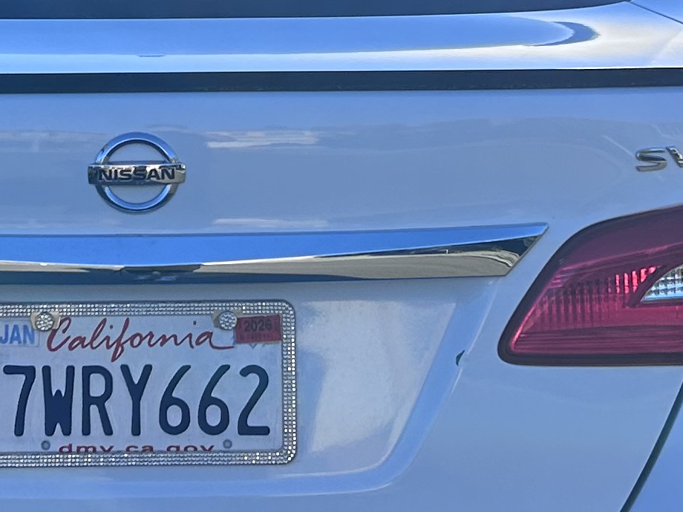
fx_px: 2249
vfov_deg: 12.9
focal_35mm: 114
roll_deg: +1.0
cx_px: 194
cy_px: 30
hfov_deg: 17.2
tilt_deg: -6.6
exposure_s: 1/3077
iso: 50
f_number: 1.5
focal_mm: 5.7
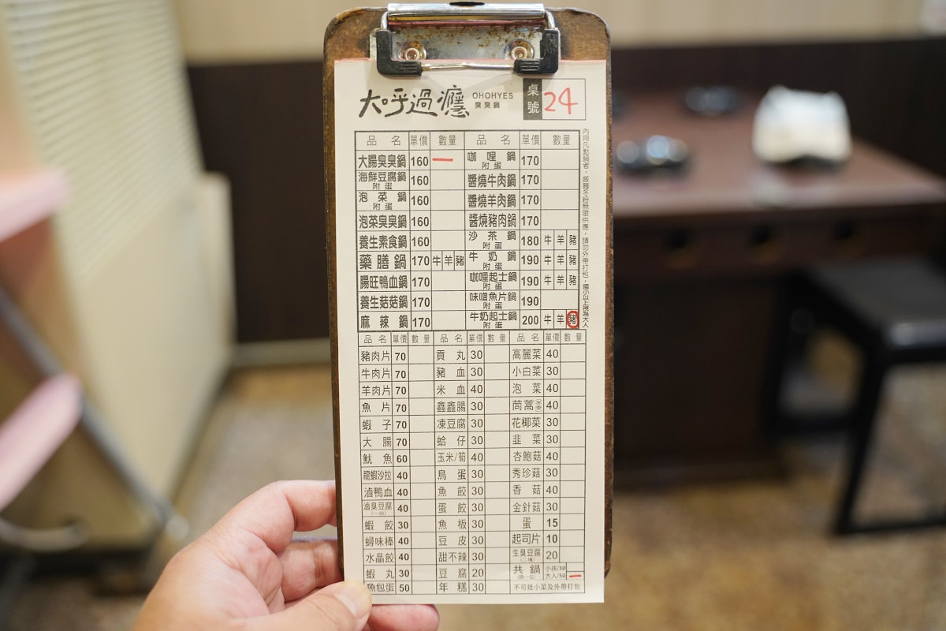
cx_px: 473
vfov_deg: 45.0
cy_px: 316
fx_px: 762
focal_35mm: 29
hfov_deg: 63.7
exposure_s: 1/60
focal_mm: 29
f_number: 2.8
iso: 1600
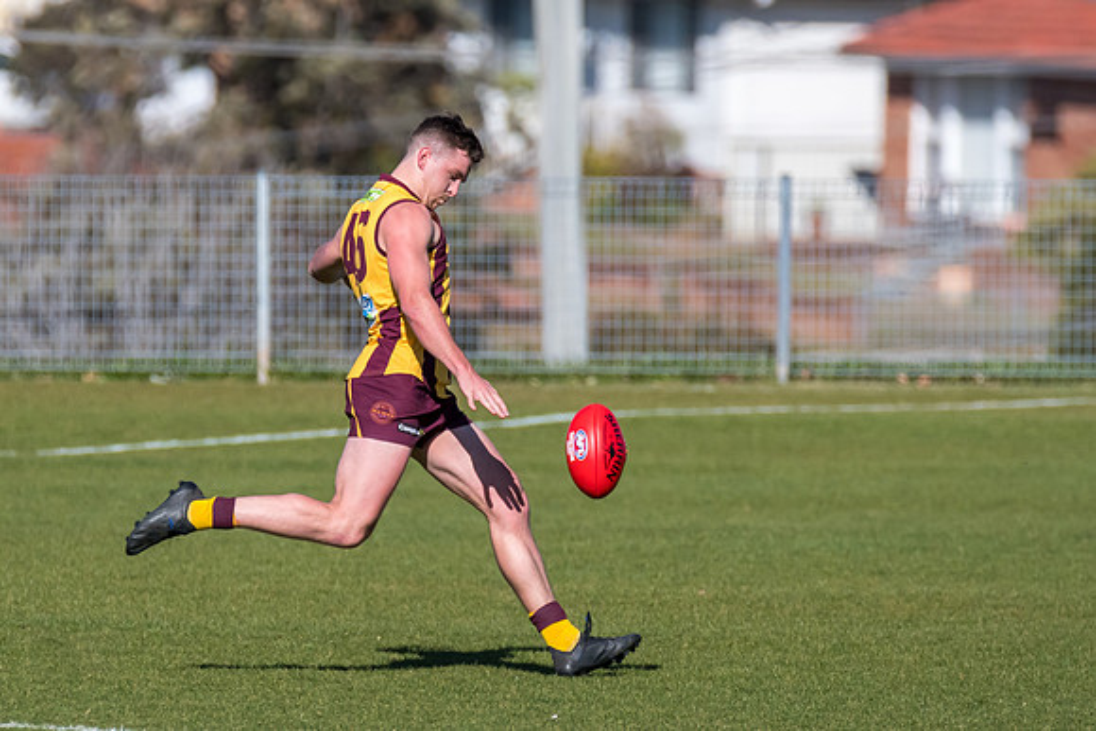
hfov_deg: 2.0
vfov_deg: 1.3
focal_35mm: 1037
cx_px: 385
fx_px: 31585
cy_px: 411
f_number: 8
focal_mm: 500
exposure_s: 1/5000
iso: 800
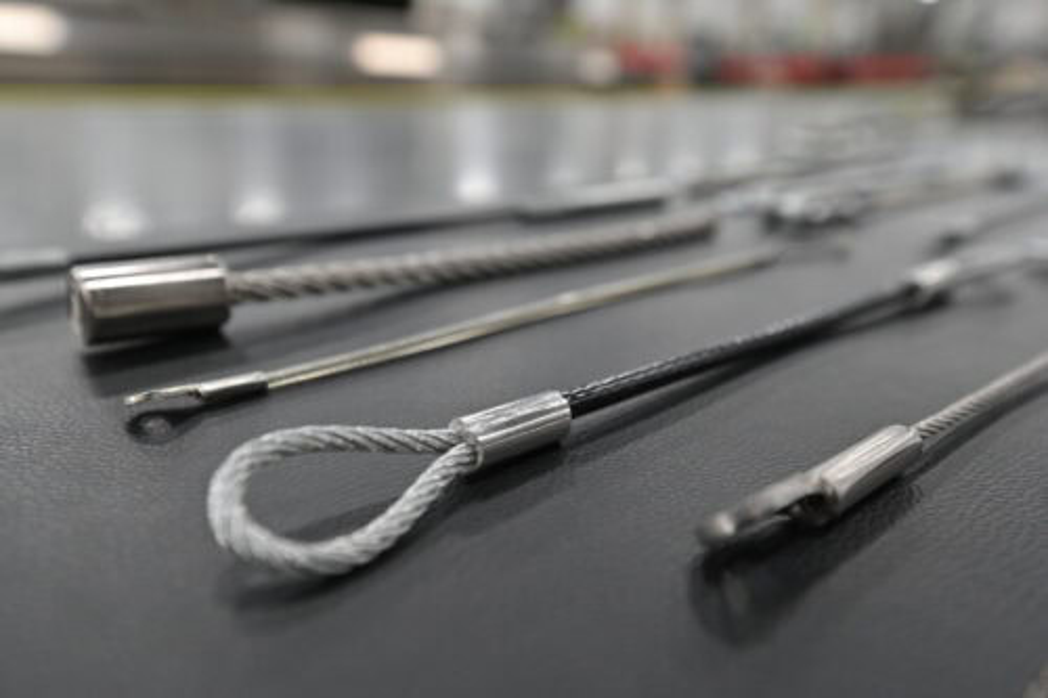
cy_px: 349
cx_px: 524
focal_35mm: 30
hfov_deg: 61.9
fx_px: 873
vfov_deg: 43.6
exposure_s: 1/125
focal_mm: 30
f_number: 4.5
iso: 1600
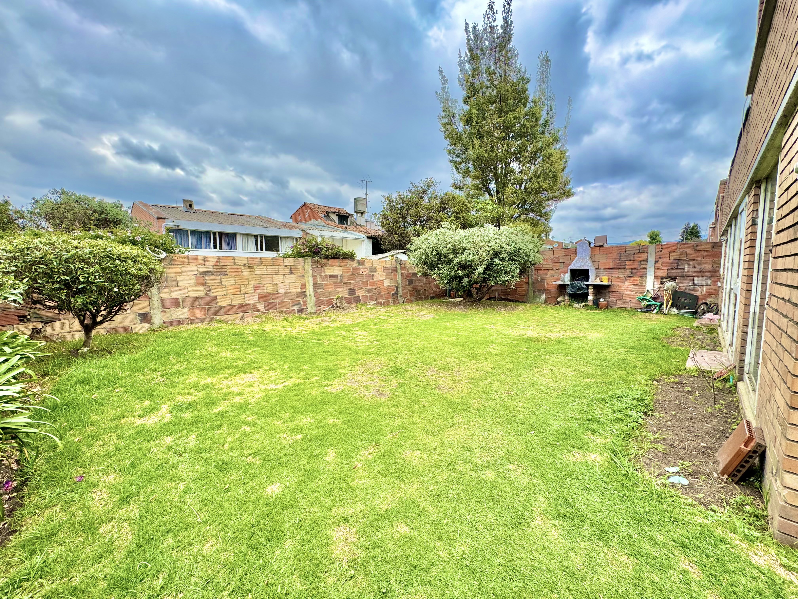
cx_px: 399
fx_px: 323
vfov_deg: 85.7
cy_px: 300
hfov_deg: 102.1
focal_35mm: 14
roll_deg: +0.6
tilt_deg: -4.2
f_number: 2.2
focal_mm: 2.22
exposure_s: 1/734
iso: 40
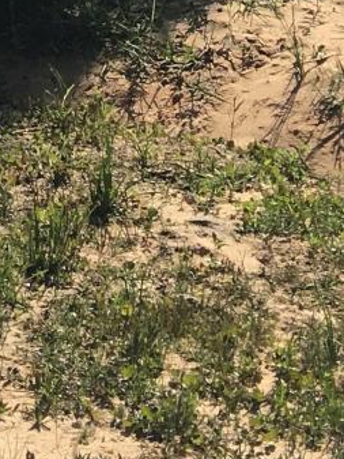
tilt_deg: -5.4
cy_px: -396
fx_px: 2278
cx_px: -453
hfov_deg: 8.0
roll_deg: +0.1
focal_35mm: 172
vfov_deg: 10.7
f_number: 2.2
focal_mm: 4.15
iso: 25
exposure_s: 1/1637
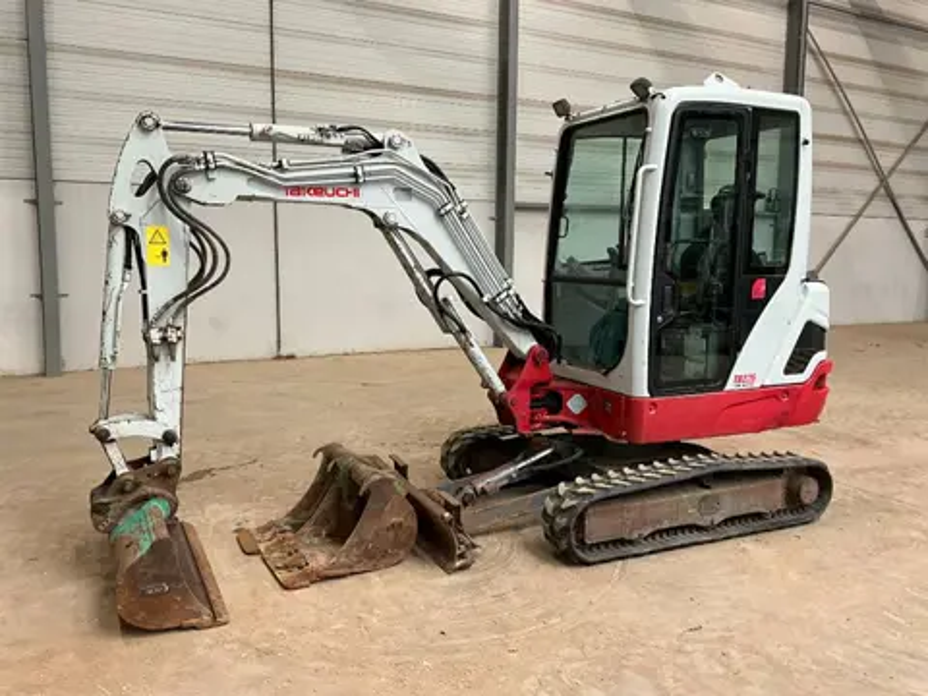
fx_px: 777
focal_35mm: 29
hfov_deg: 61.7
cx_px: 464
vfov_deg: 48.2
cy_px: 348
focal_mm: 3
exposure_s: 1/60
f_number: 1.8
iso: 125
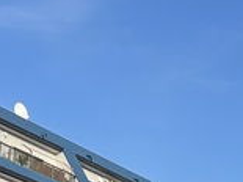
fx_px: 940
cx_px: 287
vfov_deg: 10.2
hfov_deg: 14.3
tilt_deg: +7.6
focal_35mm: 134
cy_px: 362
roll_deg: -3.5
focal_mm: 5.7
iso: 50
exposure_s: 1/1621
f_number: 1.5
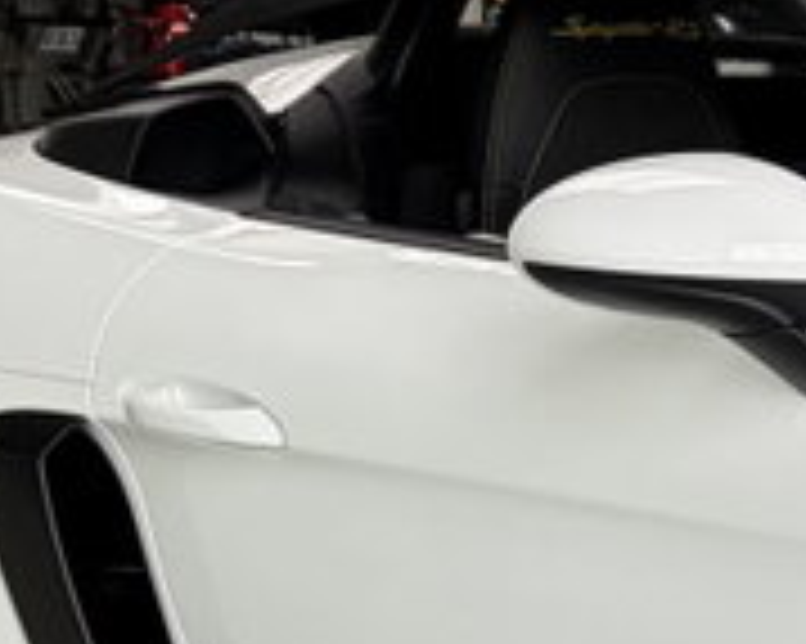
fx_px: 3457
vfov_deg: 10.6
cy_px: 387
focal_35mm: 145
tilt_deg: -5.2
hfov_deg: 12.0
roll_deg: +0.1
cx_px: 1553
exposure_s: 1/100
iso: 40
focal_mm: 5.96
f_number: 1.6
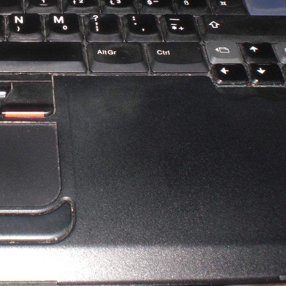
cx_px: 9
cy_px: 59
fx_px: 673
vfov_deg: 23.6
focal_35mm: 72
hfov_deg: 23.1
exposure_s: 1/30
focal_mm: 6.3
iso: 100
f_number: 5.6
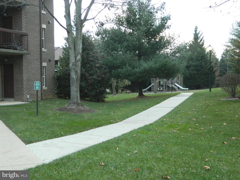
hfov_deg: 45.8
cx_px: 120
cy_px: 90
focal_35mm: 41
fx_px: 284
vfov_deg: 35.1
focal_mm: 7.3
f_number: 3.5
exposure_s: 1/20
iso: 400
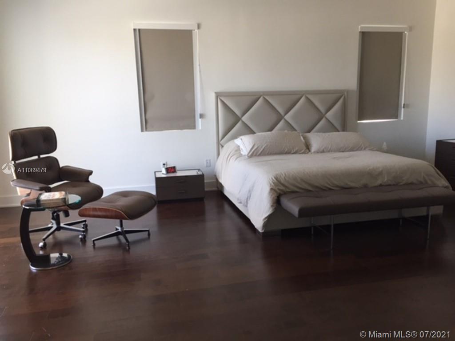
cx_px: 228
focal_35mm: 29
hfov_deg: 61.7
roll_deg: +0.7
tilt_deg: -9.1
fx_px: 381
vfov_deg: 48.2
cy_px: 170
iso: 64
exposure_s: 1/30
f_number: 2.2
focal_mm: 4.15
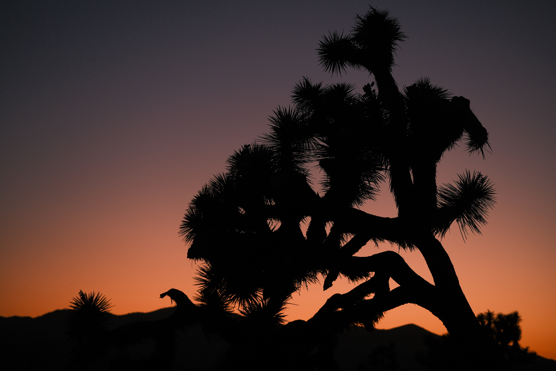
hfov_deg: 24.2
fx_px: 1297
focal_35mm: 84
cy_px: 186
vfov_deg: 16.3
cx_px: 278
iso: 640
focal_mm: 56
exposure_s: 1/280
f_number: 2.5
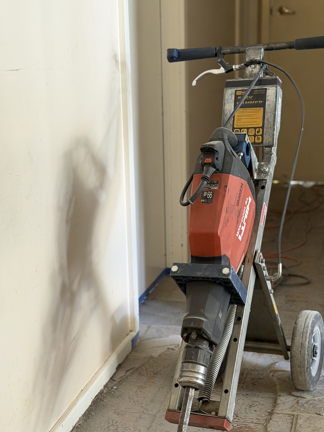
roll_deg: +1.1
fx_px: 736
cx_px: 196
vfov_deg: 32.6
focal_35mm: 59
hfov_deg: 24.8
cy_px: 261
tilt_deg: -15.2
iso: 320
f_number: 1.78
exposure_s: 1/40
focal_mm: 6.76
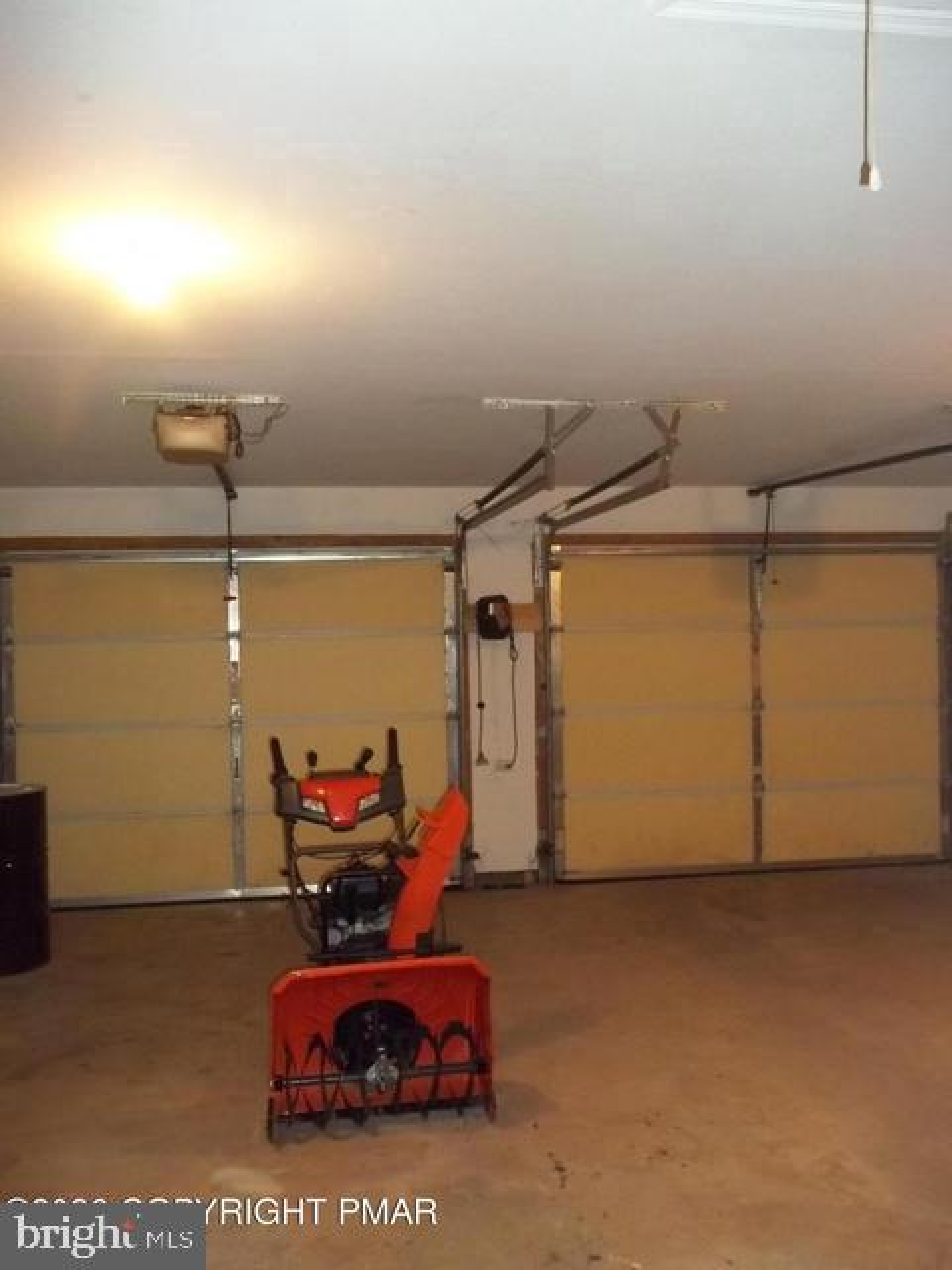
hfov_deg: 44.2
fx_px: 1173
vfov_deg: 56.8
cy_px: 635
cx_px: 476
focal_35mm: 32
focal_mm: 5.7
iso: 400
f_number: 2.9
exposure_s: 1/30
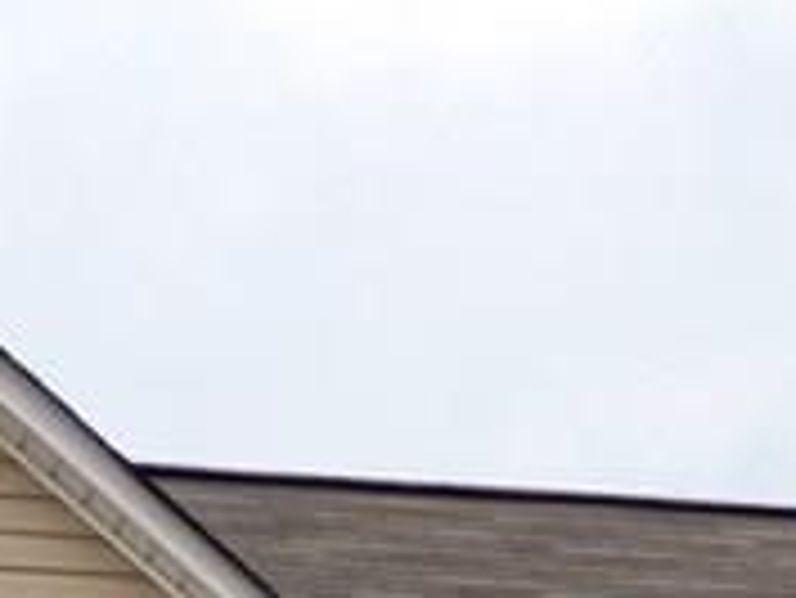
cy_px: 1470
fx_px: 4648
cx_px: 135
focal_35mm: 202
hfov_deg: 9.8
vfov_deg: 6.9
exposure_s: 1/320
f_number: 3.4
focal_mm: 6.18
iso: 100
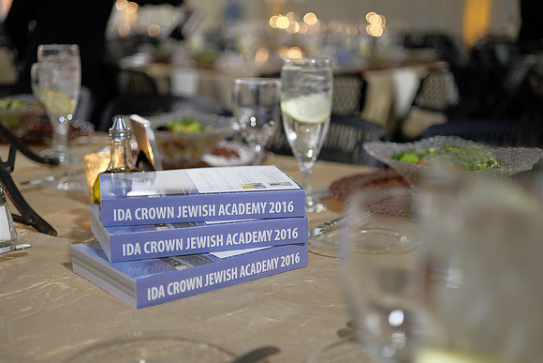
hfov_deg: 41.1
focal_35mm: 48
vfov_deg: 28.1
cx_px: 272
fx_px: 724
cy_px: 182
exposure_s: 1/80
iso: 1600
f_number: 1.8
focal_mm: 32
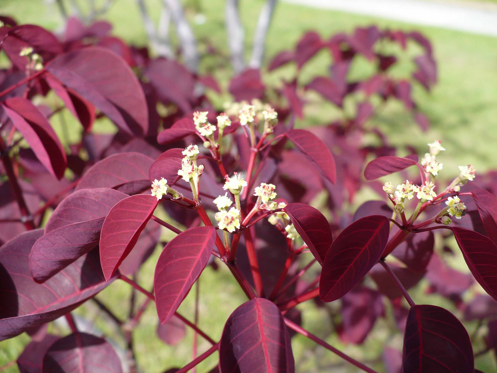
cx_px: 248
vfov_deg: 38.7
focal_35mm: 37
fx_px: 531
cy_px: 186
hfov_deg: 50.1
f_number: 2.8
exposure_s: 1/500
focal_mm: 6.1
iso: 100
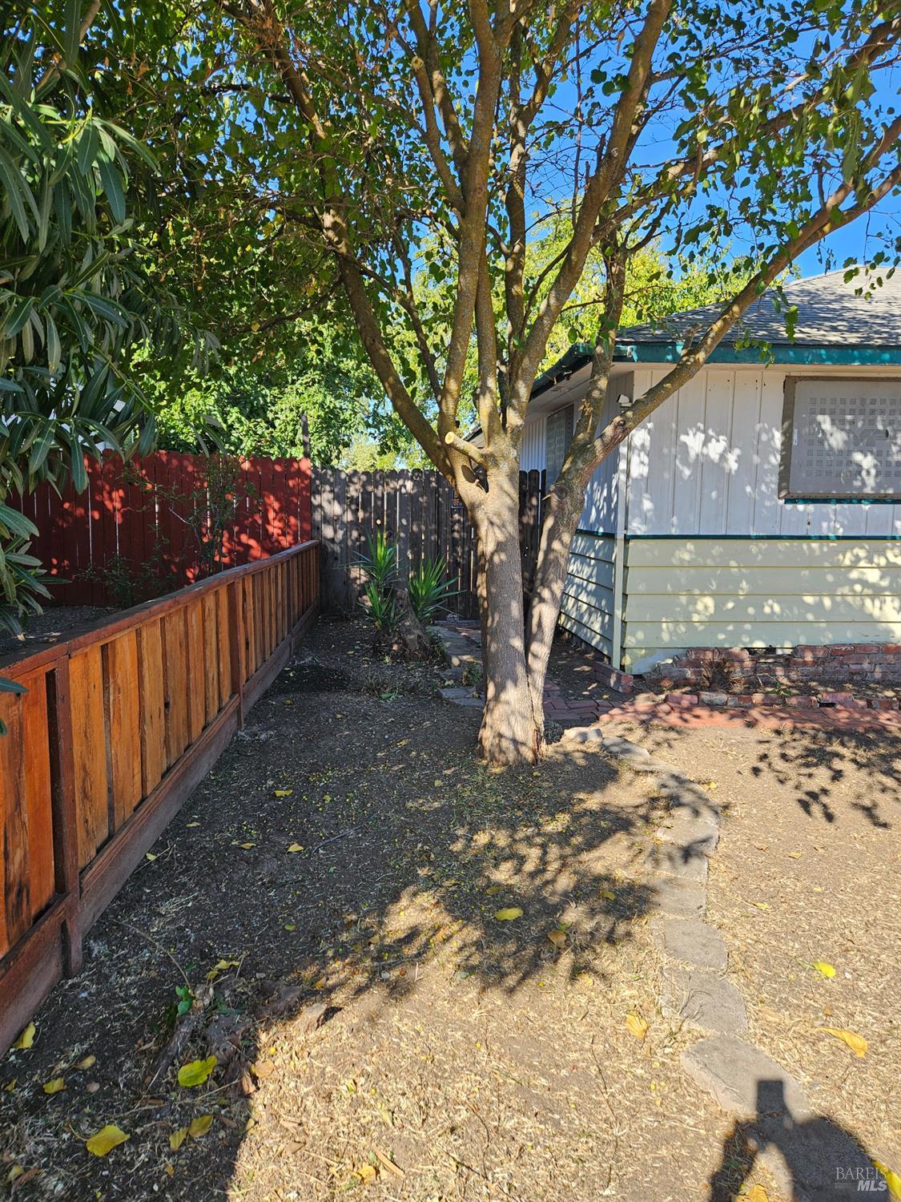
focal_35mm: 23
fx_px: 798
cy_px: 601
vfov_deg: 73.9
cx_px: 450
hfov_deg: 58.9
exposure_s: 1/579
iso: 25
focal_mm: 5.4
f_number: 1.8
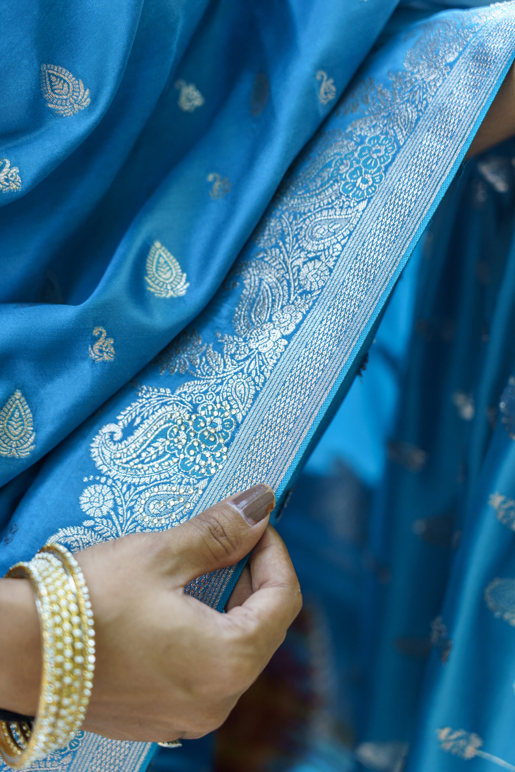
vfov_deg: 19.5
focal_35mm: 105
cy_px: 386
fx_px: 2253
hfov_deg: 13.0
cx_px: 258
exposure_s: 1/320
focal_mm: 105
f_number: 4
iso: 640
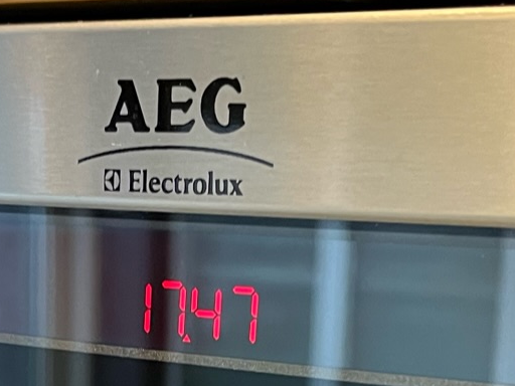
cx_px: 219
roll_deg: -3.1
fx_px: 1547
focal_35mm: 104
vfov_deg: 13.4
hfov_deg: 18.9
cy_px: 582
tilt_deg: -13.2
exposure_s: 1/50
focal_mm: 5.1
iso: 160
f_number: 1.6
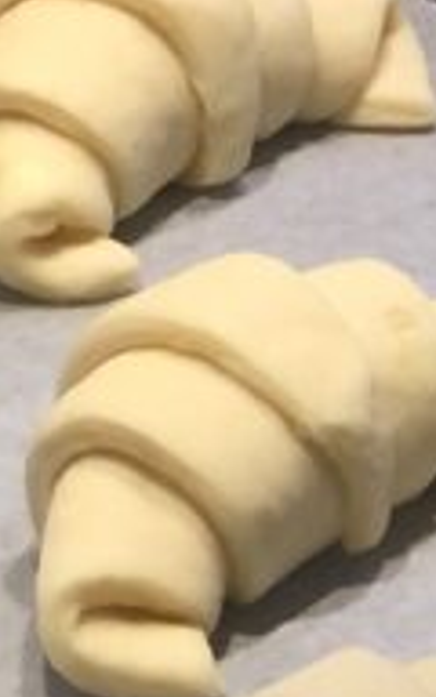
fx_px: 5989
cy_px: -80
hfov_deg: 4.2
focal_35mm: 315
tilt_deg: -27.3
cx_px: -156
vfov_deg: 6.6
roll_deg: +0.4
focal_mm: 6.6
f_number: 2.8
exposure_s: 1/30
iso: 40
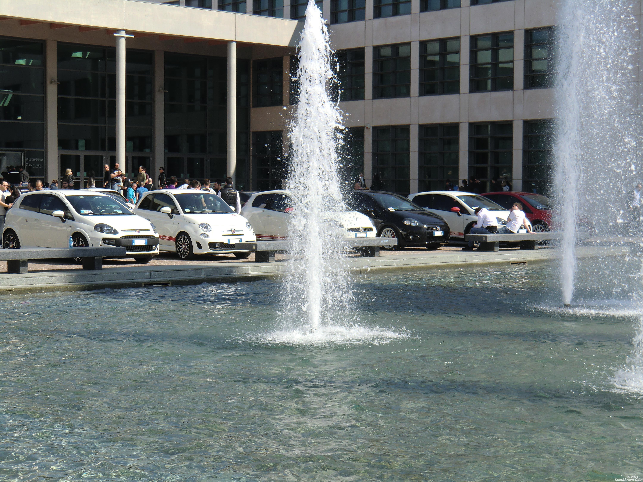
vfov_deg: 22.6
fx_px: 1207
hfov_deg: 29.8
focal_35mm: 65
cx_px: 322
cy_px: 241
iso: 64
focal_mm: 11.6
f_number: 4.4
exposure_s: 1/500
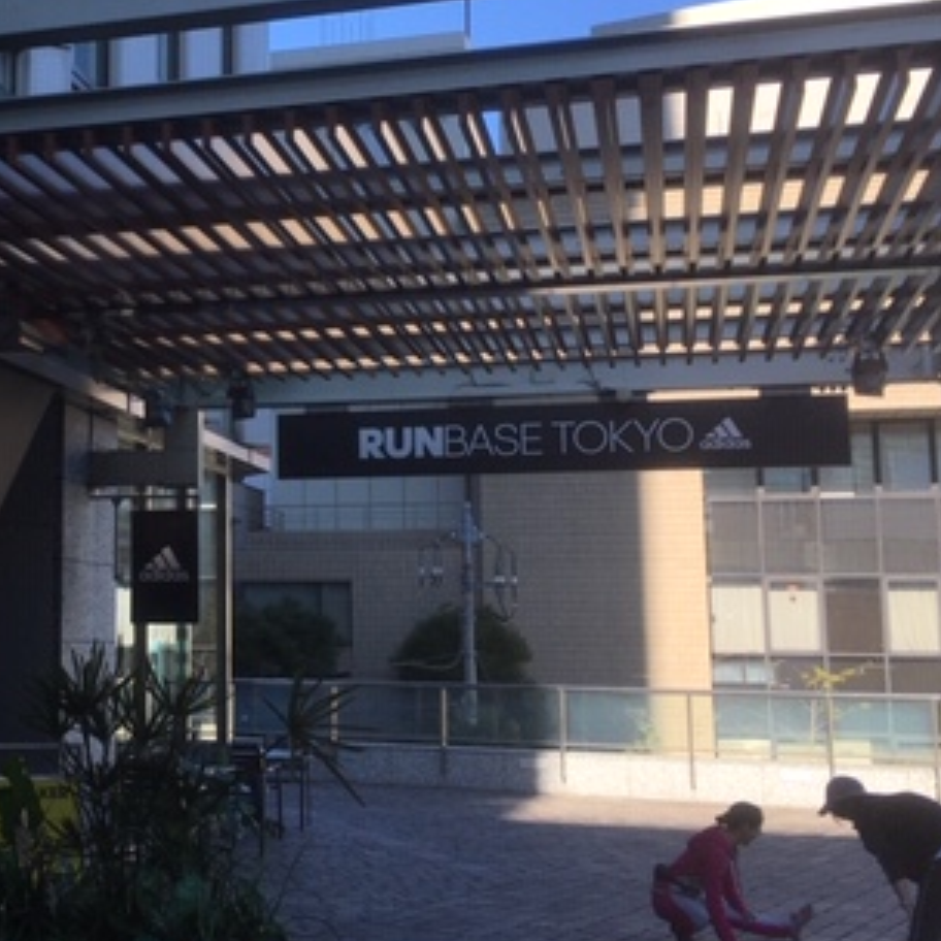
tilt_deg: +8.2
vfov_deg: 31.6
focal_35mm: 54
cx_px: 118
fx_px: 1661
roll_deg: -0.9
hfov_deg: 30.4
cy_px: 393
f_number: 2.2
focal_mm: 4.15
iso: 25
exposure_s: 1/905
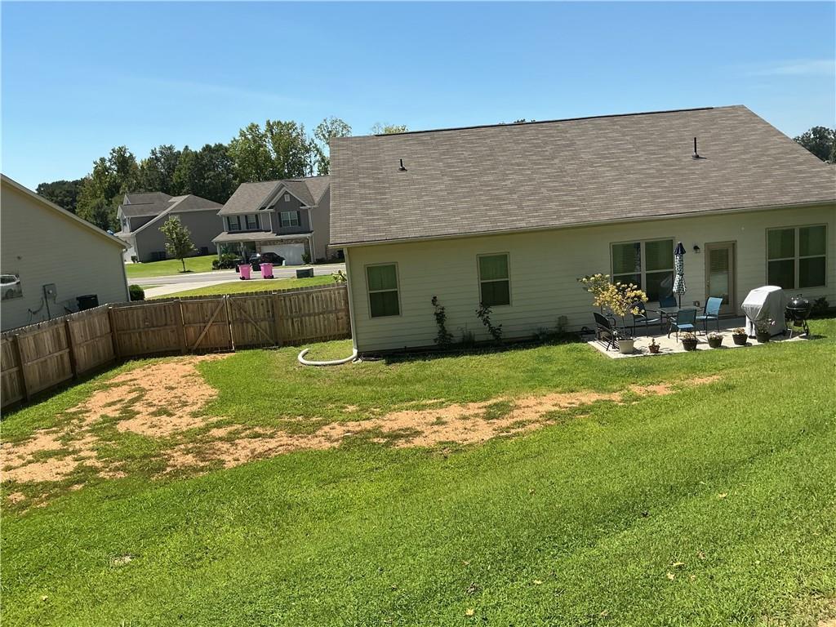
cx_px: 418
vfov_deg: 48.2
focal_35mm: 29
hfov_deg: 61.7
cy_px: 314
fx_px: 700
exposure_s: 1/1451
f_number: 1.8
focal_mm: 3
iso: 25
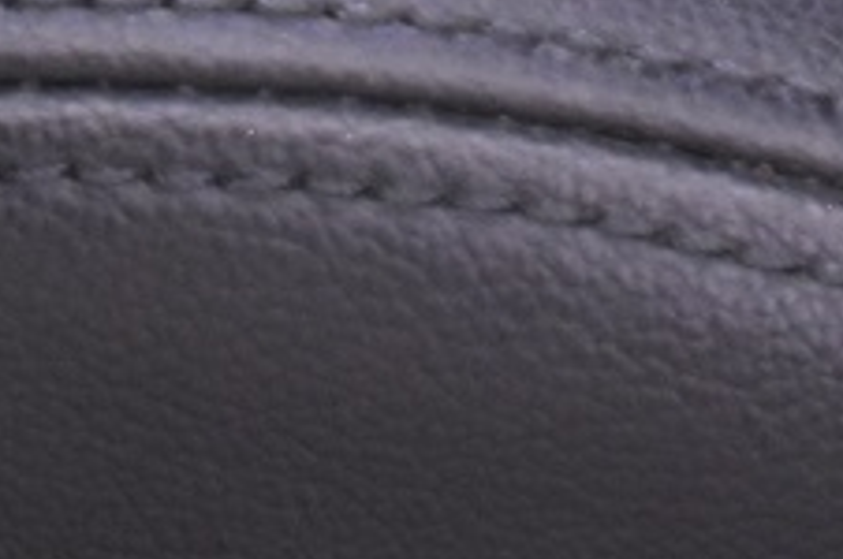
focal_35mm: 625
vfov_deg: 2.2
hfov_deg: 3.3
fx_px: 14614
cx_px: -4
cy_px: 2001
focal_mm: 58
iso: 2000
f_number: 5
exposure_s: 1/15
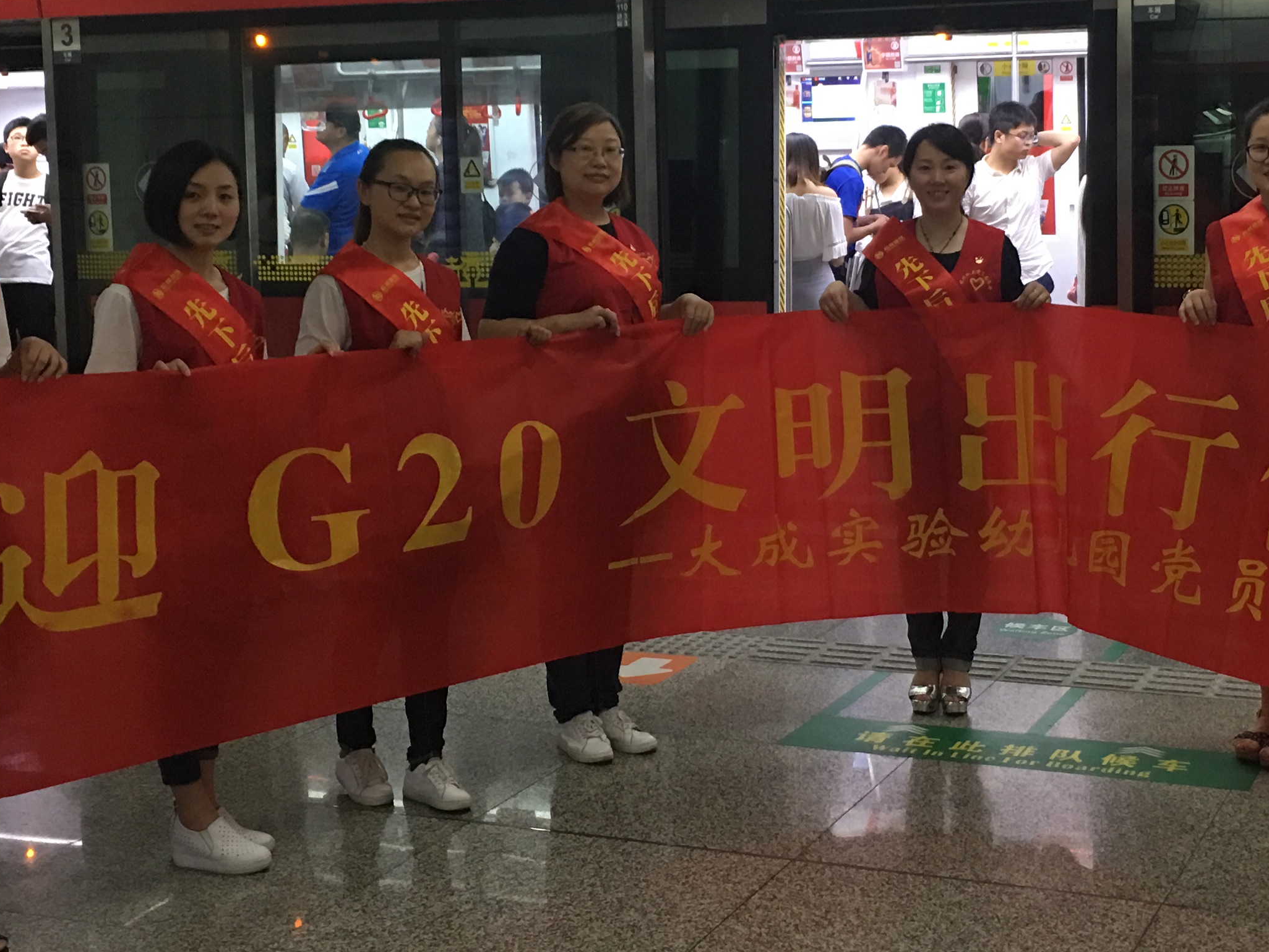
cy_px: 348
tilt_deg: -4.3
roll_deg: +0.7
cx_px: 744
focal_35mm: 57
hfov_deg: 33.7
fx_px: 2090
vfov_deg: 25.6
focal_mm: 4.15
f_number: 2.2
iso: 100
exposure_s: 1/17
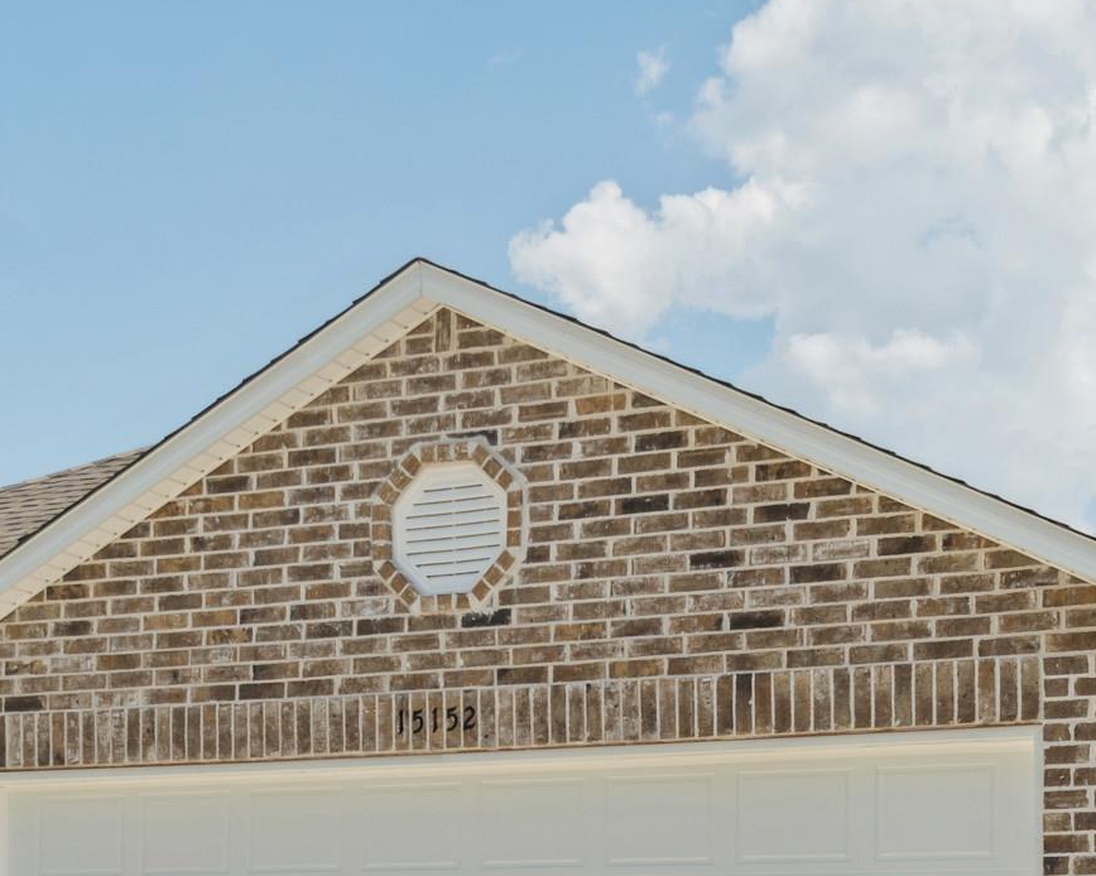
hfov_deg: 26.1
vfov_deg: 19.8
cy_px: 1020
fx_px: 2367
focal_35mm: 73
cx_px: 505
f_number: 9
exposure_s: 1/250
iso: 250
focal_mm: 18
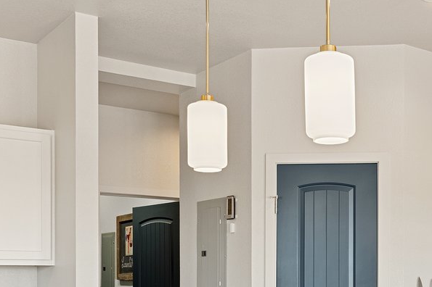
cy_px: 284
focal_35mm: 62
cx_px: 334
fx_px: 744
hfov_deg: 31.7
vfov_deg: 21.2
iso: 400
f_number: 8
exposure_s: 1/5
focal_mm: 18
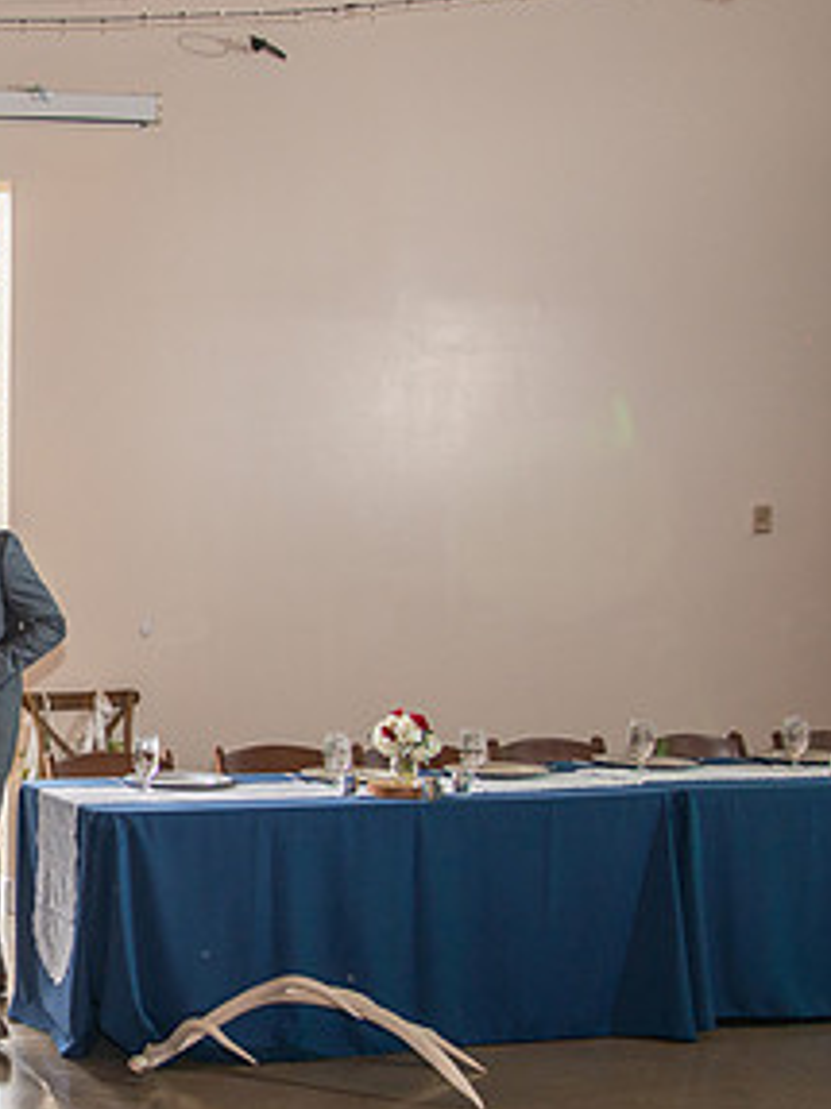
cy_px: 673
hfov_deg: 21.7
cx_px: -137
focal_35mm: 63
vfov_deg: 30.6
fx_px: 2018
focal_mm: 24
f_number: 4
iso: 400
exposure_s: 1/200
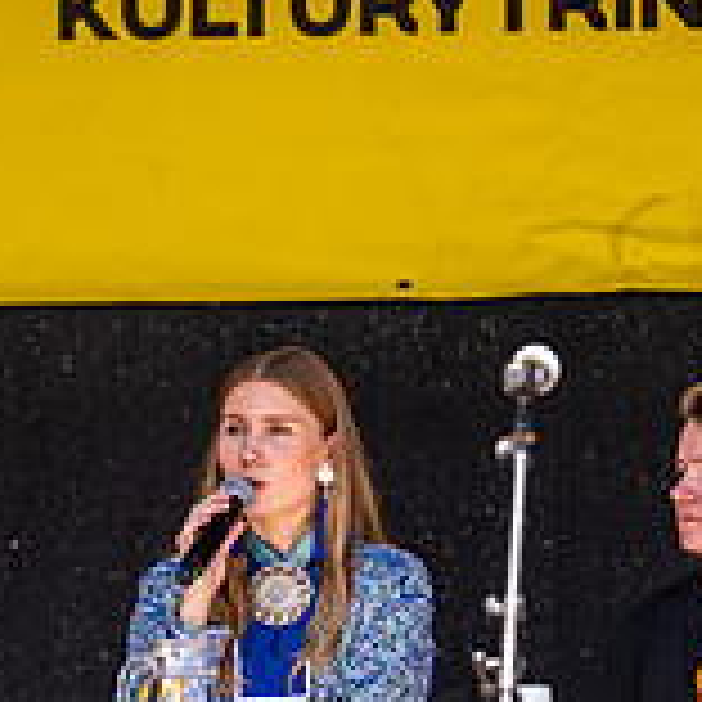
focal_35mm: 473
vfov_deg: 3.7
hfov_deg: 3.7
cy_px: 502
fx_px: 10852
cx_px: 266
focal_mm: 150
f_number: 2.8
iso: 64
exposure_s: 1/320
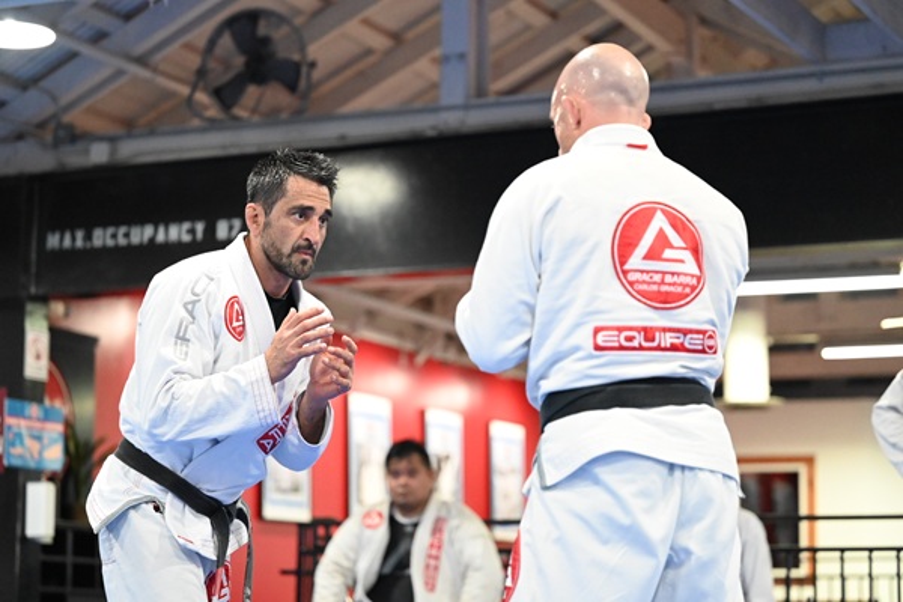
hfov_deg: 23.9
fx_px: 2132
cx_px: 452
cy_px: 301
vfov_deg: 16.1
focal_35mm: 85
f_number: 2.8
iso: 12800
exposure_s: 1/500
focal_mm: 85
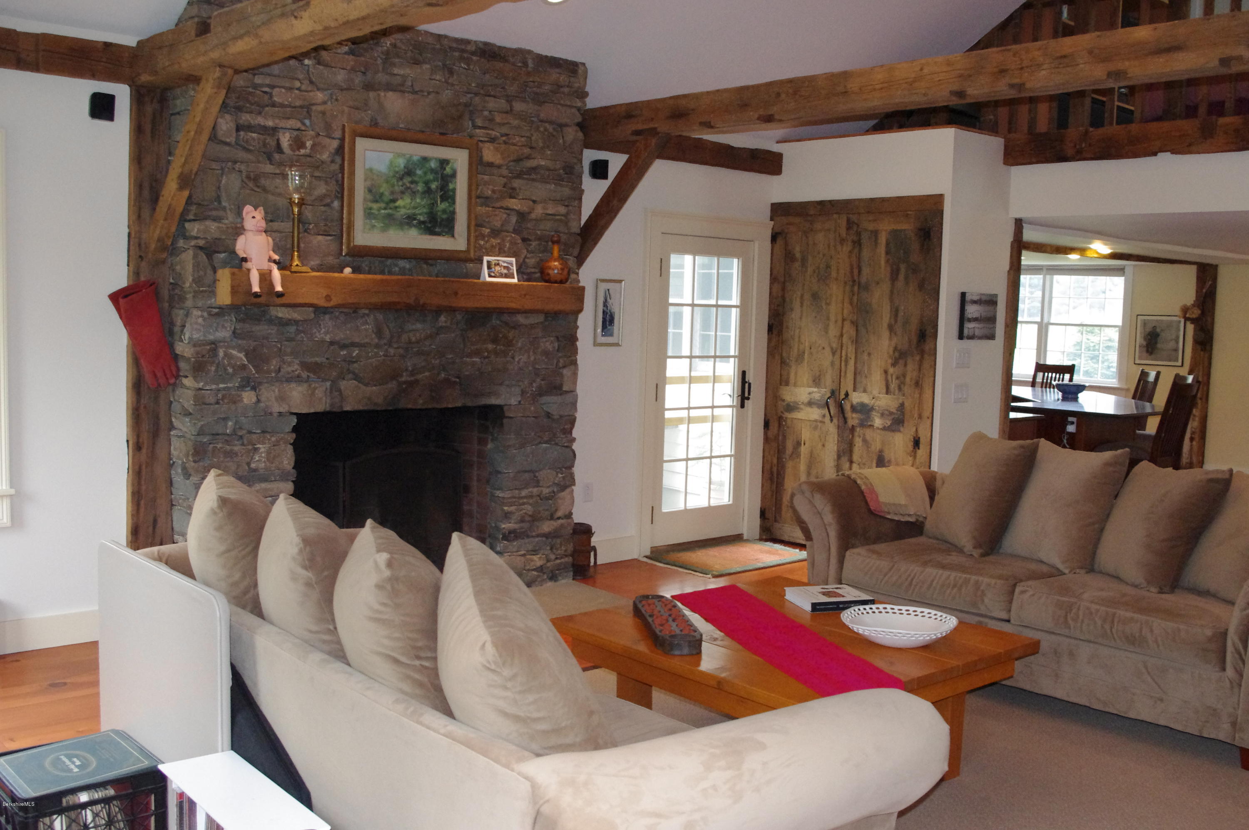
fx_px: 1178
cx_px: 624
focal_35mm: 34
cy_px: 415
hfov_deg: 55.9
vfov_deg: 38.8
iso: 3200
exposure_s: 1/180
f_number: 7.1
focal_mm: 23.13
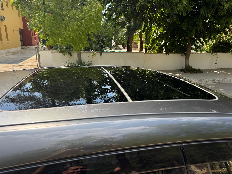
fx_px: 161
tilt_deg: -14.7
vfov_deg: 56.8
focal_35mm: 24
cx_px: 116
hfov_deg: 71.6
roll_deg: -0.6
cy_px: 87
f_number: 1.78
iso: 80
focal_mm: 6.76
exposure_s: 1/1456
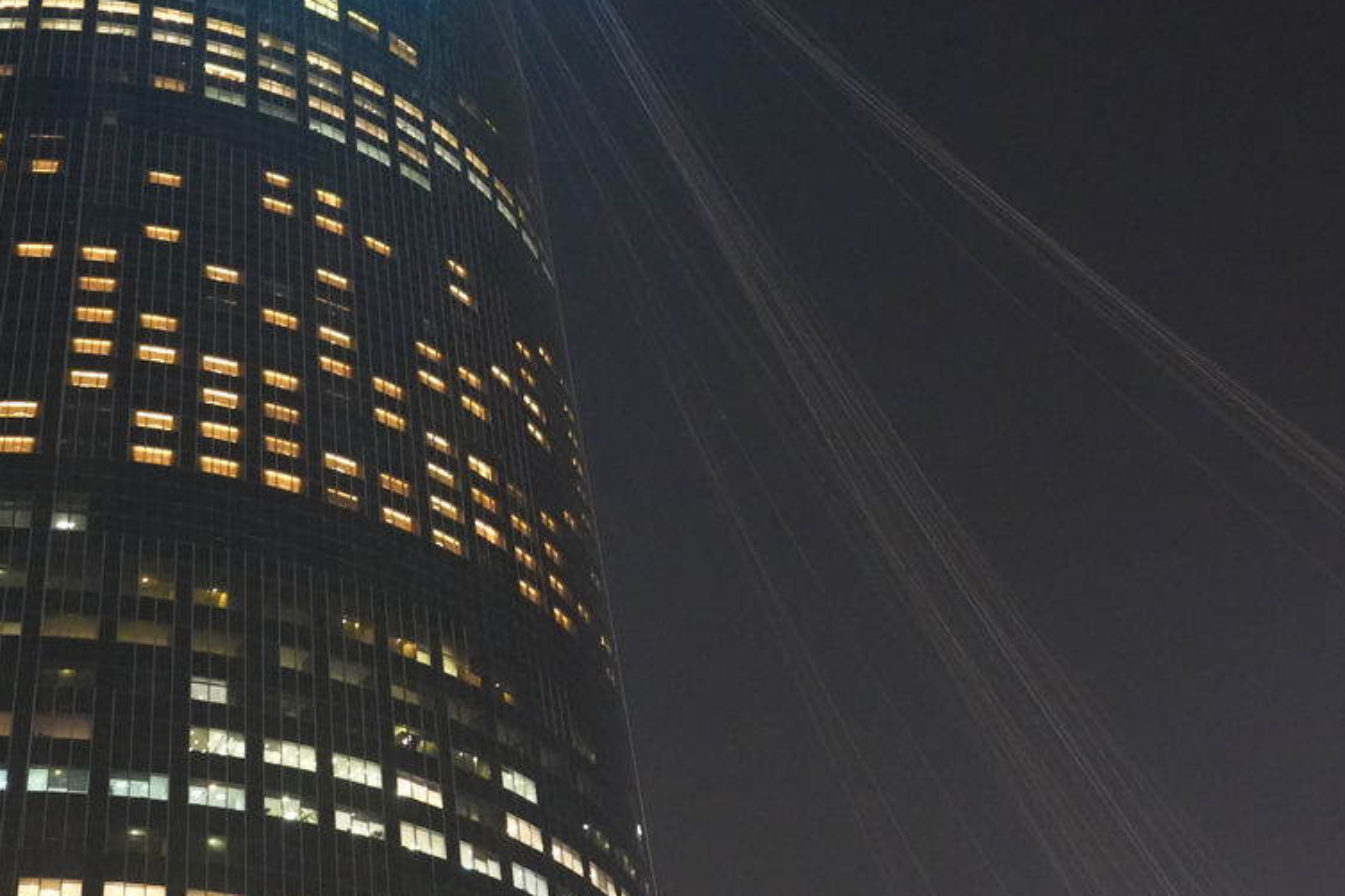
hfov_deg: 38.3
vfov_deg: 26.2
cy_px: 260
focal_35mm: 51
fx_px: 1905
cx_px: 425
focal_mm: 24
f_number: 4
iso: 12800
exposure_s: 1/30
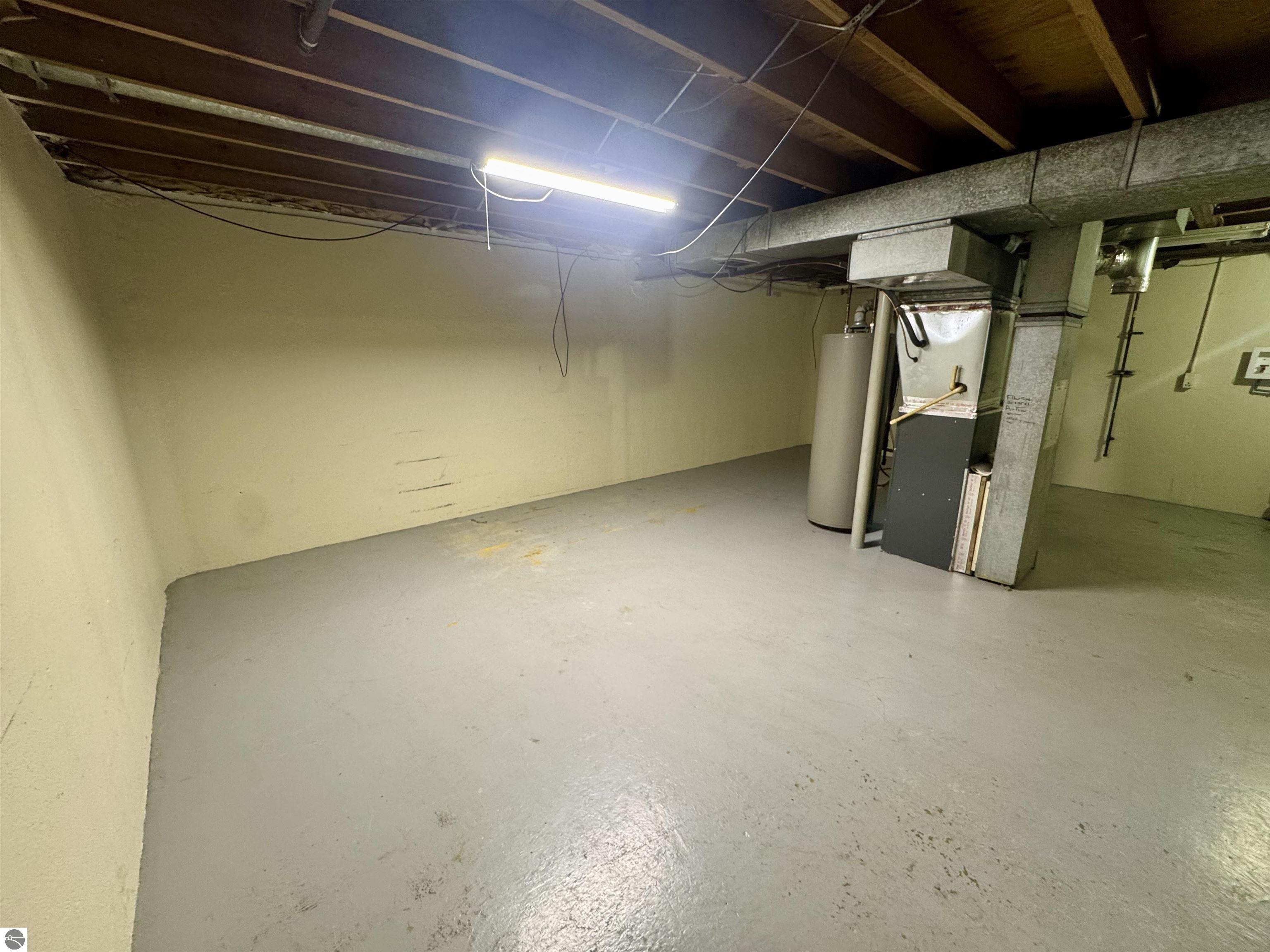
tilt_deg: -15.0
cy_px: 476
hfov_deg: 102.1
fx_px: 514
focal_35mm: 14
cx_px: 635
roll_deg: -0.6
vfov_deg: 85.7
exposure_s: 1/60
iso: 200
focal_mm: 2.22
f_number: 2.2
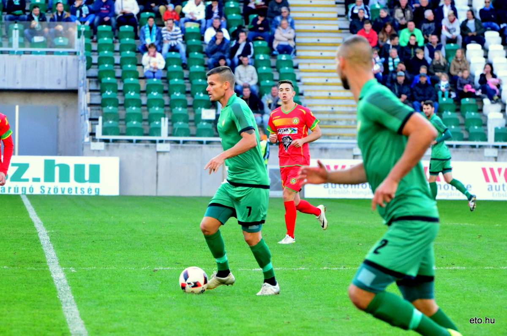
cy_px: 168
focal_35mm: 248
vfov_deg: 5.5
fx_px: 3479
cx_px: 254
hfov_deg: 8.3
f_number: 5.6
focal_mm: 165
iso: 6400
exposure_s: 1/1600
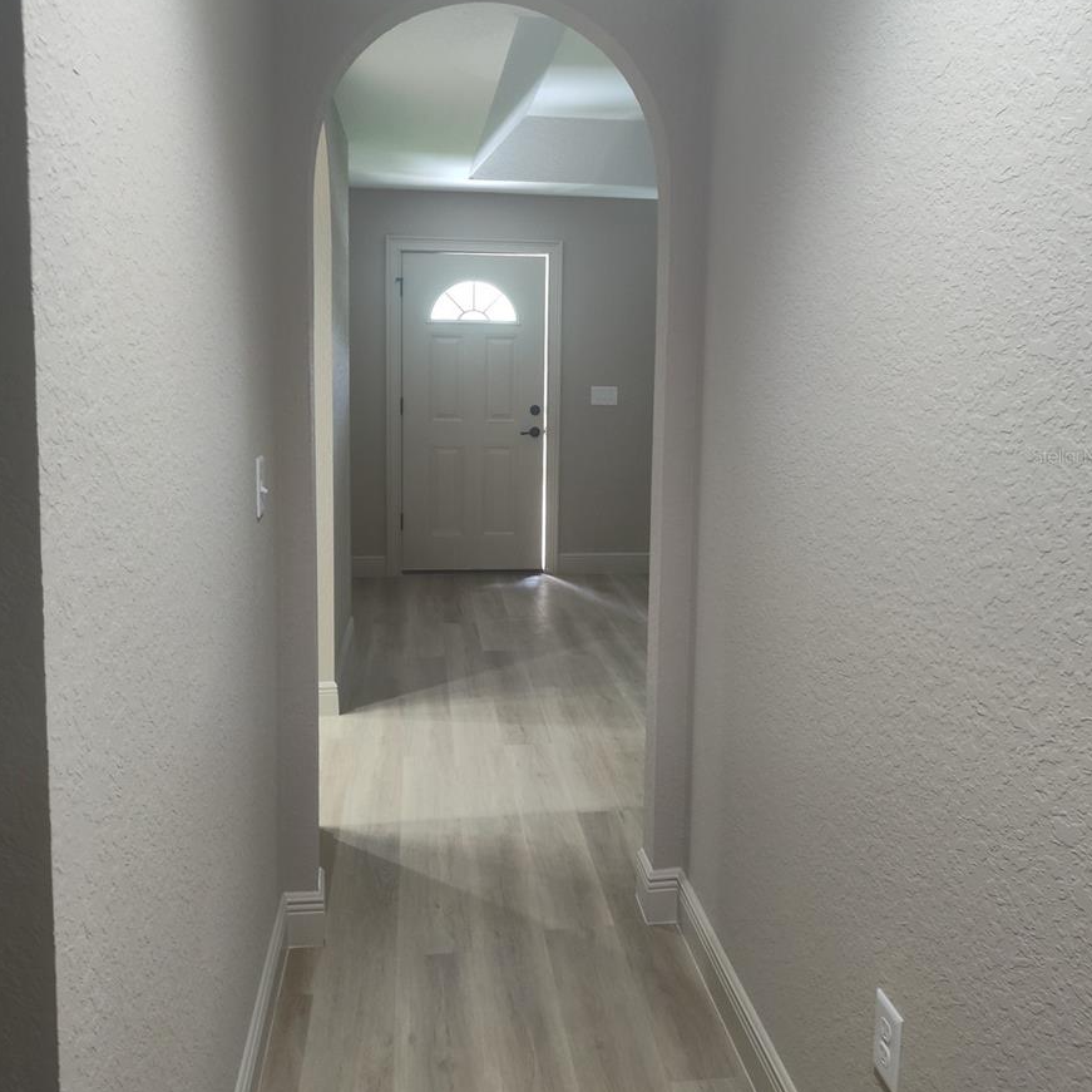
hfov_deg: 57.3
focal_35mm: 28
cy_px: 455
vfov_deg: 57.0
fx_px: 999
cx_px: 557
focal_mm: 5.56
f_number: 1.8
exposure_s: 1/60
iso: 938
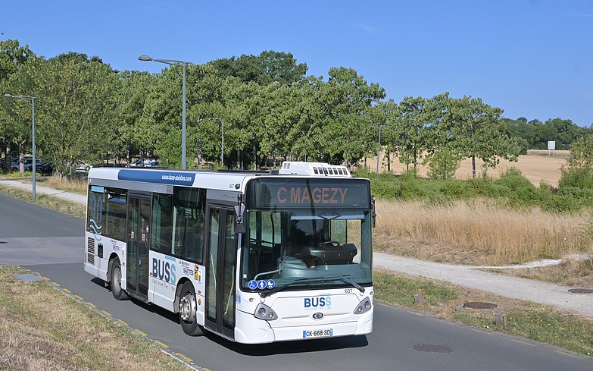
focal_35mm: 51
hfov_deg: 39.7
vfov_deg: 25.4
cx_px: 294
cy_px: 196
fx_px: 821
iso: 100
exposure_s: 1/500
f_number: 7.1
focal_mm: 32.5
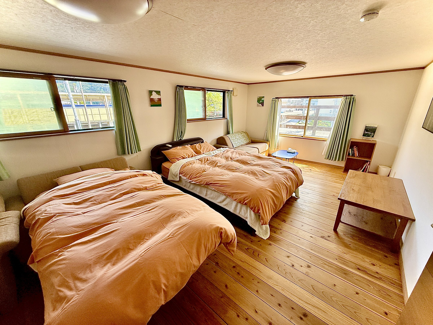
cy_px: 162
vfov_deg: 85.7
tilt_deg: -18.7
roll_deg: +0.6
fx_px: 175
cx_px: 216
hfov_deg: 102.1
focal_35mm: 14
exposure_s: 1/99
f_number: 2.2
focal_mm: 2.22
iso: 100
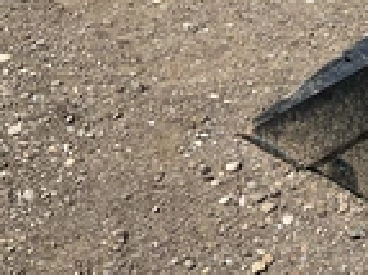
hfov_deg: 21.8
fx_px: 860
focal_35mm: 81
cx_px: 476
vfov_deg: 18.1
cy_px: 80
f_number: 1.8
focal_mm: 3
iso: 25
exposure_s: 1/1250
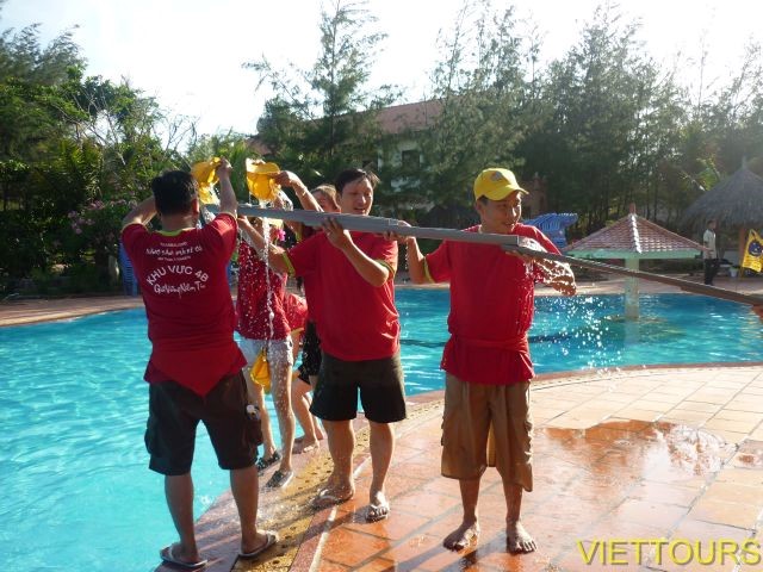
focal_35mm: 33
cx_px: 382
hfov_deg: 55.4
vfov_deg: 42.9
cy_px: 286
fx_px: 727
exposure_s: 1/500
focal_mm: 5.5
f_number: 2.8
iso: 80
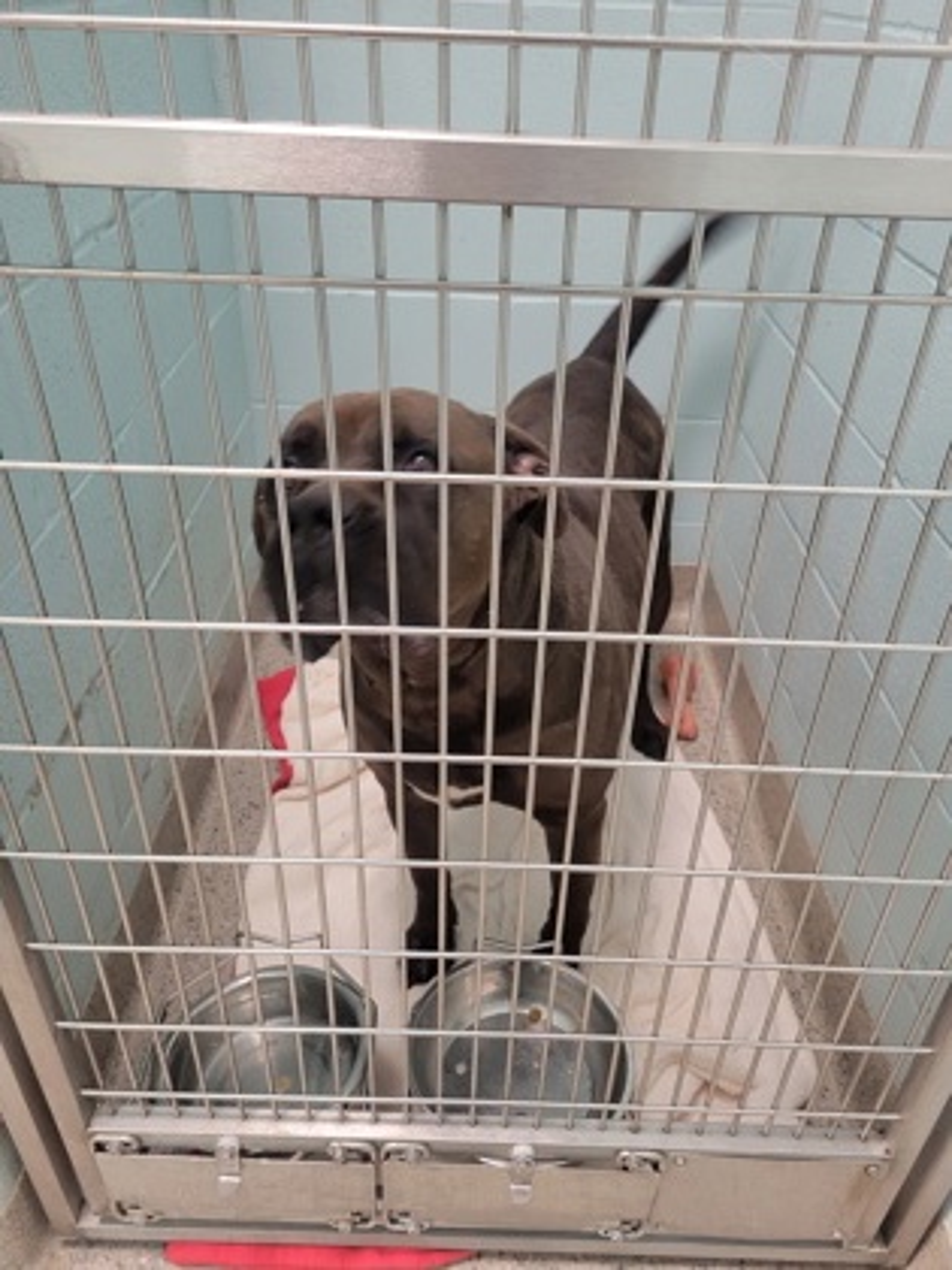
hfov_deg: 53.1
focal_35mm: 26
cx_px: 476
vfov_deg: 67.3
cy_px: 635
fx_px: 953
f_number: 1.8
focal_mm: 5.4
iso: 320
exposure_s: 1/40
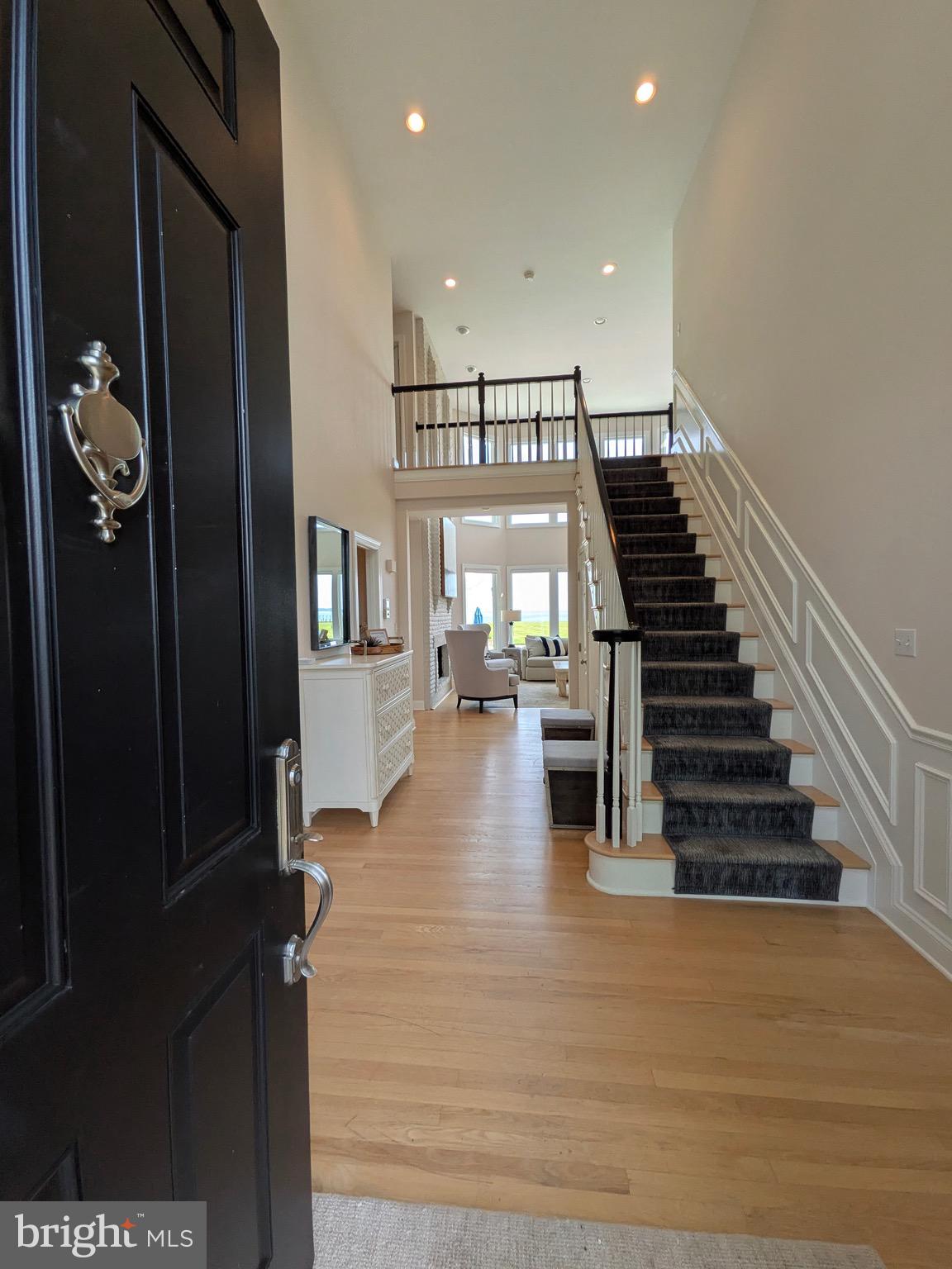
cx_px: 476
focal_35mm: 14
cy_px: 634
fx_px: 513
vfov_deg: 102.1
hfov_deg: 85.7
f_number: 2.2
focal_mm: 1.85
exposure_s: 1/346
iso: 51
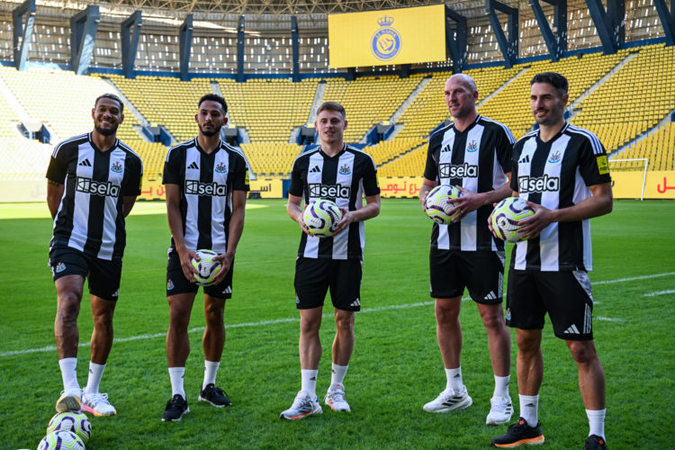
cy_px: 225
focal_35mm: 48
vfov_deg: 28.1
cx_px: 338
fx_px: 900
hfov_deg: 41.1
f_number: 4.5
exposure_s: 1/400
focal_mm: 48
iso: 400
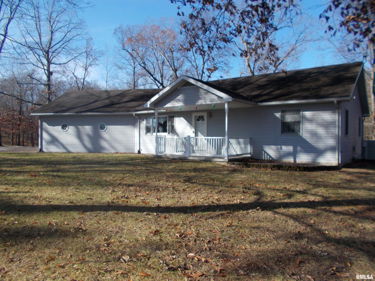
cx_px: 188
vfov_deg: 53.1
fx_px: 282
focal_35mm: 26
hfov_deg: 67.3
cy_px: 140
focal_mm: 4.6
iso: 80
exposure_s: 1/100
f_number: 8
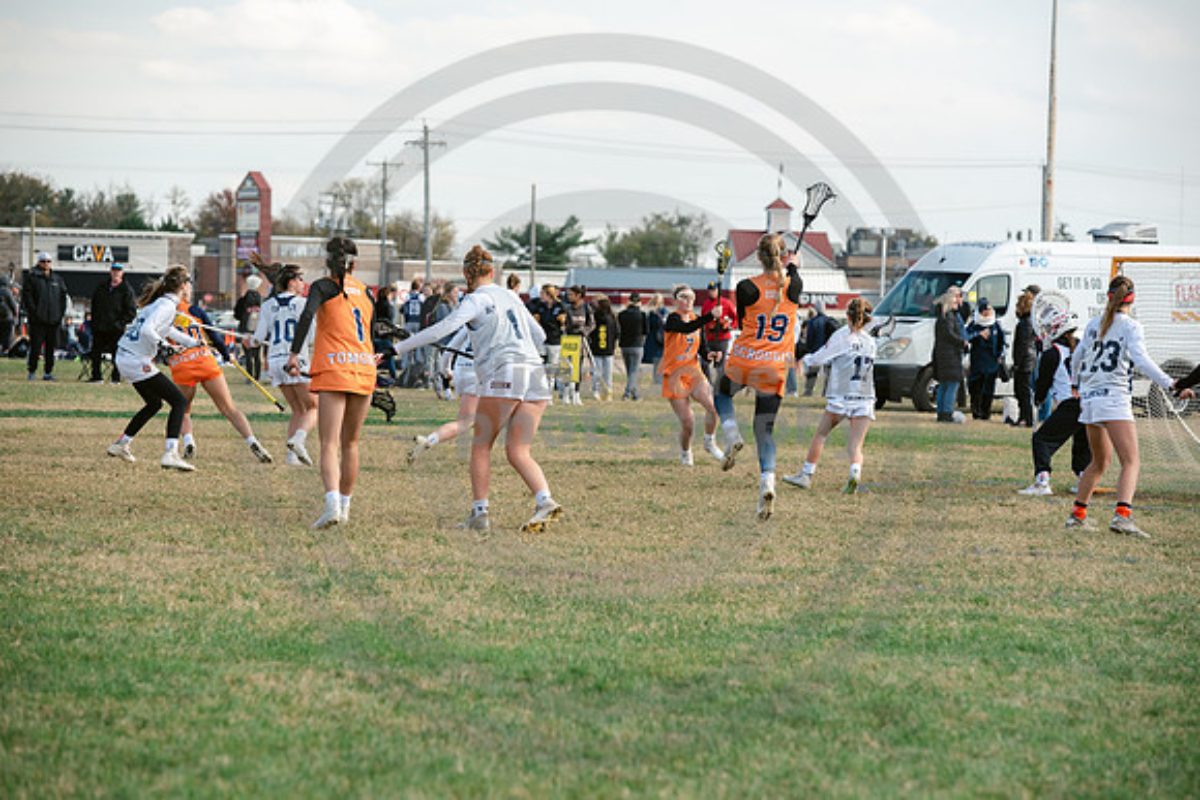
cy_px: 400
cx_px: 600
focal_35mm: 145
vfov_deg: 9.5
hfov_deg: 14.2
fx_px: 4834
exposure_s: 1/1250
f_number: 4.5
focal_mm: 145
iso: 250
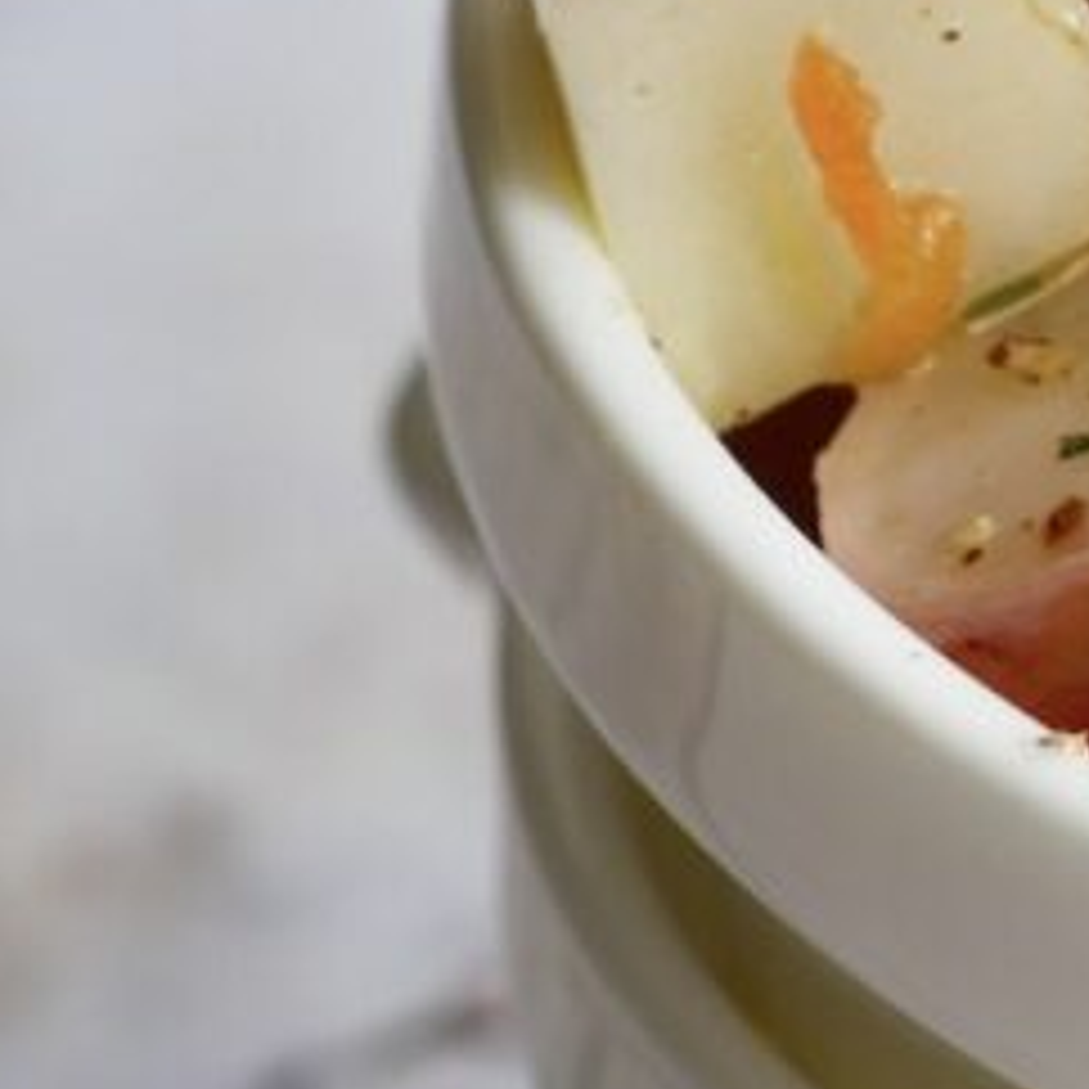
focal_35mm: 302
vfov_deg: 5.8
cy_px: 45
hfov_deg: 5.7
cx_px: 2048
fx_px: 10749
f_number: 4.5
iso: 200
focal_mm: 43
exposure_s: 1/25
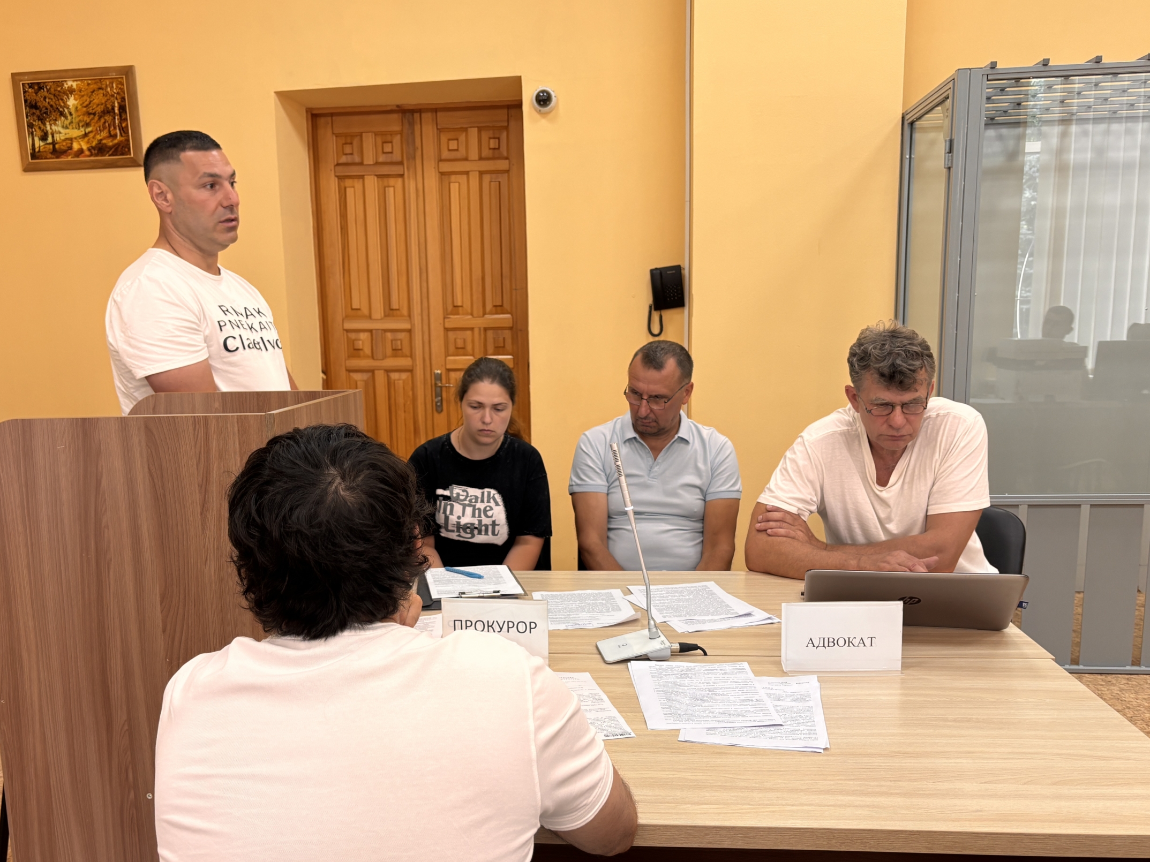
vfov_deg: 45.3
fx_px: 1030
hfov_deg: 58.2
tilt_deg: -9.6
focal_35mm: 31
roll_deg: +1.2
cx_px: 510
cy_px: 487
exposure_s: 1/100
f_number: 1.6
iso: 100
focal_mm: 5.96
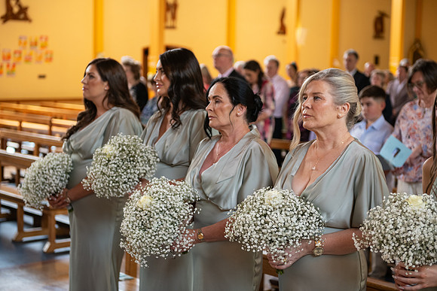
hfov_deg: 28.8
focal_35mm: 70
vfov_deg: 19.5
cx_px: 218
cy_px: 146
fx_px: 850
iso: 640
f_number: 3.5
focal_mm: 70
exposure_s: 1/160
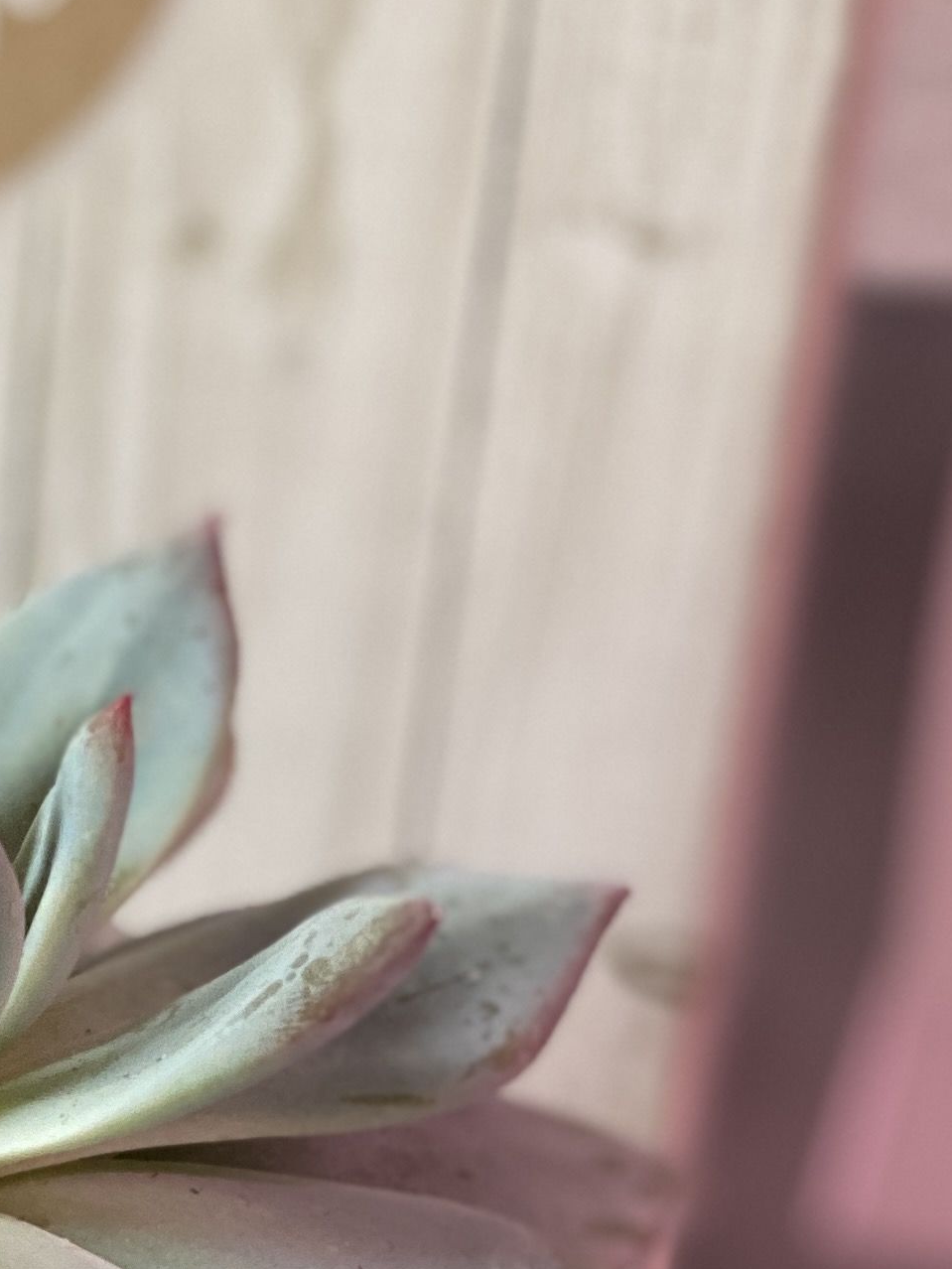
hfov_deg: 8.9
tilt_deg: -35.2
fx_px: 6012
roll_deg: -3.9
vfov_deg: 11.9
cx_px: -297
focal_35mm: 164
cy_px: 1296
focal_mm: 6
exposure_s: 1/100
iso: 125
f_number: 2
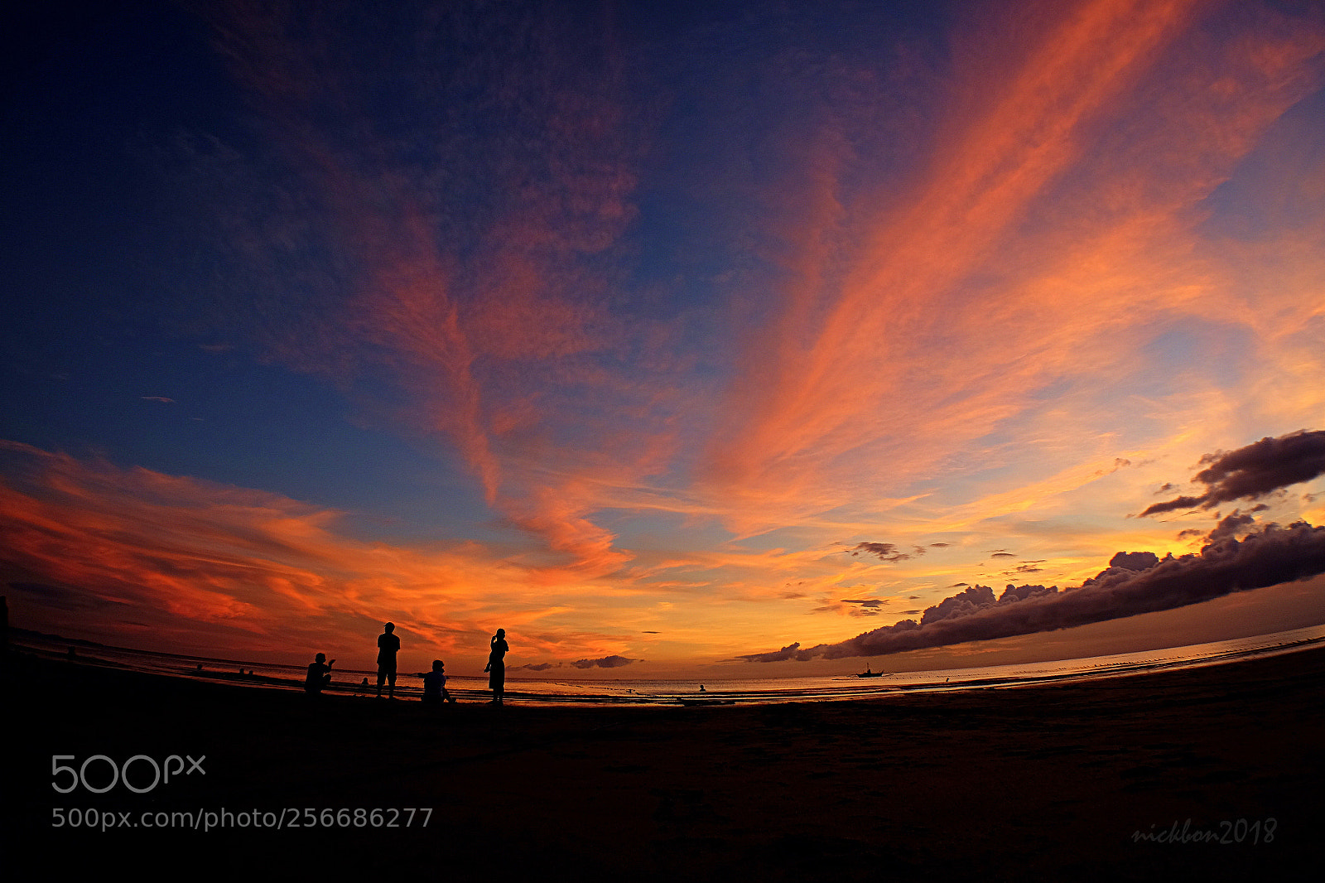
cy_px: 442
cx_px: 662
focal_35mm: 27
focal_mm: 18
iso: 200
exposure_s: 1/10
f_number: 11
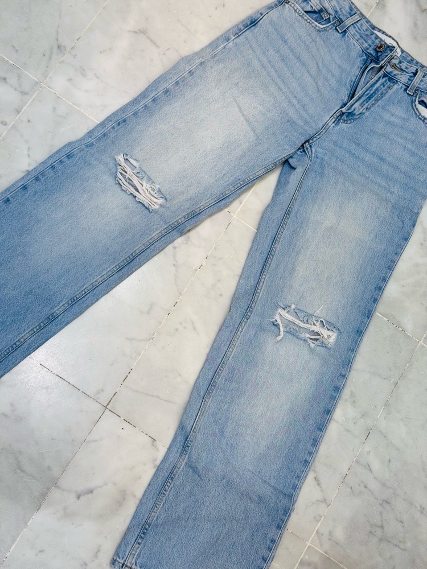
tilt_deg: -74.9
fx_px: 789
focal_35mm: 48
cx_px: 214
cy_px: 284
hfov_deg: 30.3
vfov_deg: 39.7
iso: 50
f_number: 1.78
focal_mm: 6.76
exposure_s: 1/169
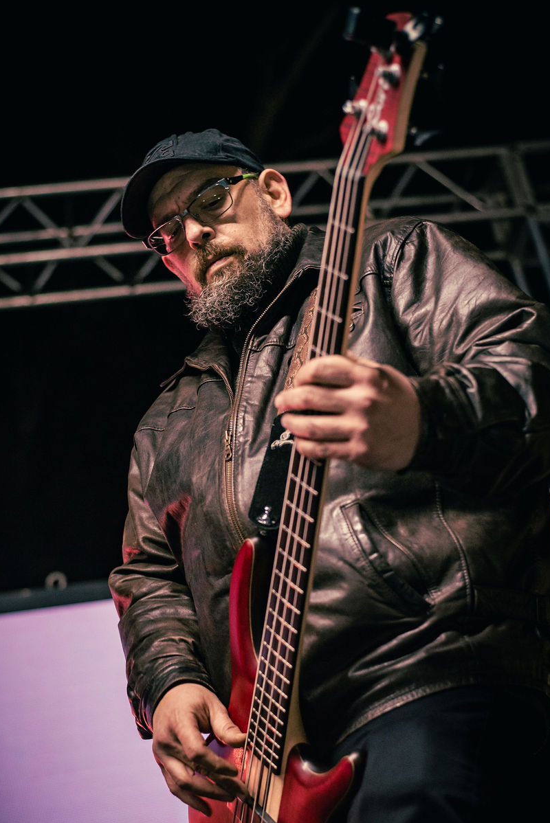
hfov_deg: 21.3
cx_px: 261
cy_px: 488
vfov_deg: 31.3
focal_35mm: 64
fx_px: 1465
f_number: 2.5
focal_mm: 50
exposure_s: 1/200
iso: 2000
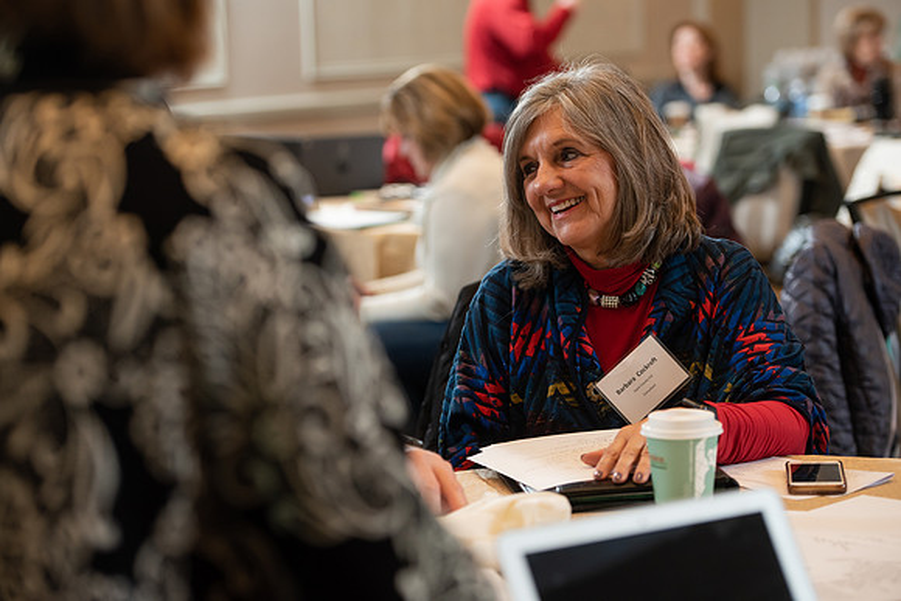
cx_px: 450
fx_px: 2453
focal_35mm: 98
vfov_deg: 14.0
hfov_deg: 20.8
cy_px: 300
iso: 1000
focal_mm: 98
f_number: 3.5
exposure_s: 1/160
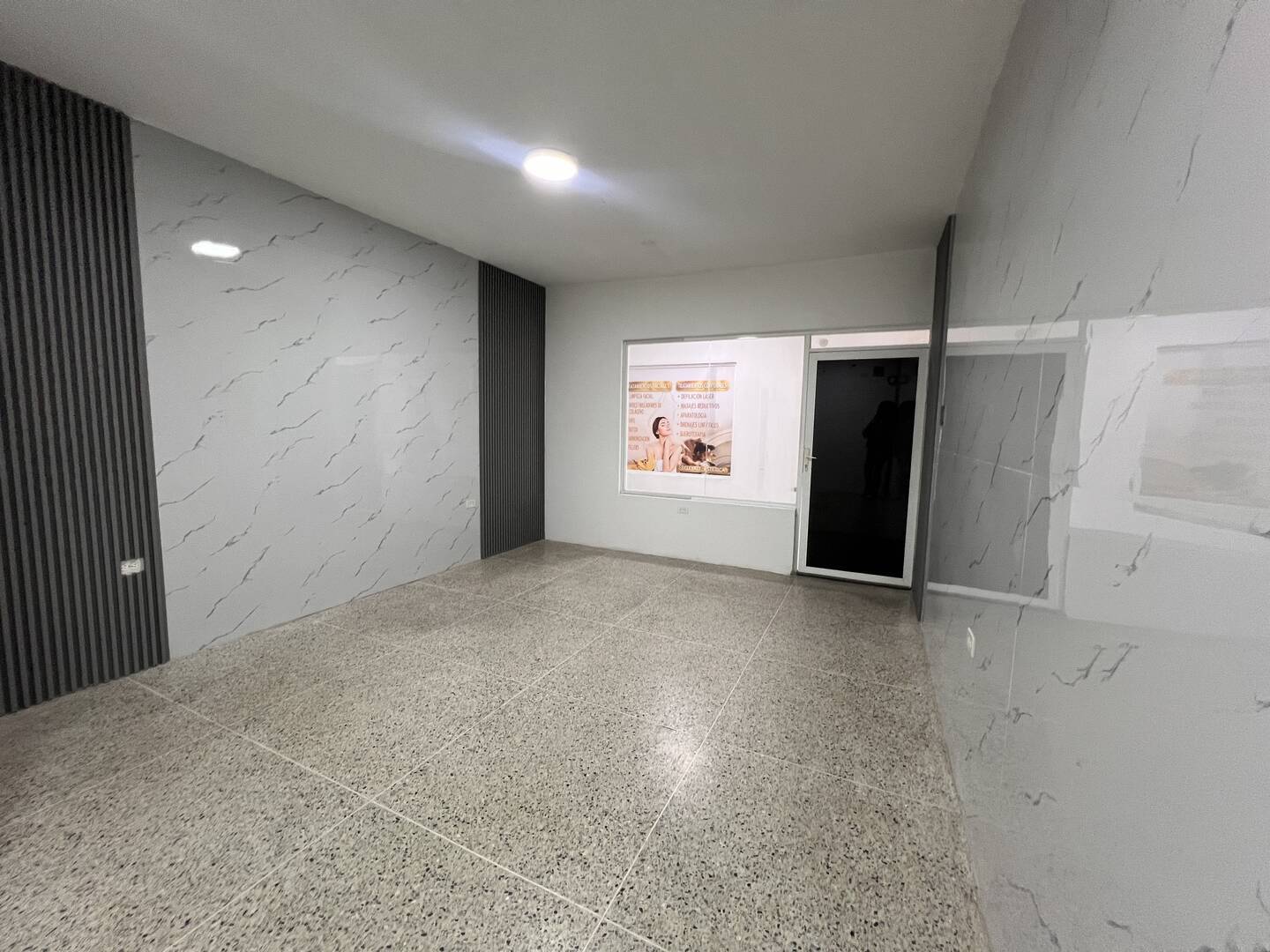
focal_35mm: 13
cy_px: 476
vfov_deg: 89.9
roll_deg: -0.3
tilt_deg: -5.6
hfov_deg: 106.2
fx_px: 477
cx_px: 635
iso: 250
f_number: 1.8
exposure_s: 1/120
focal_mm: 1.57
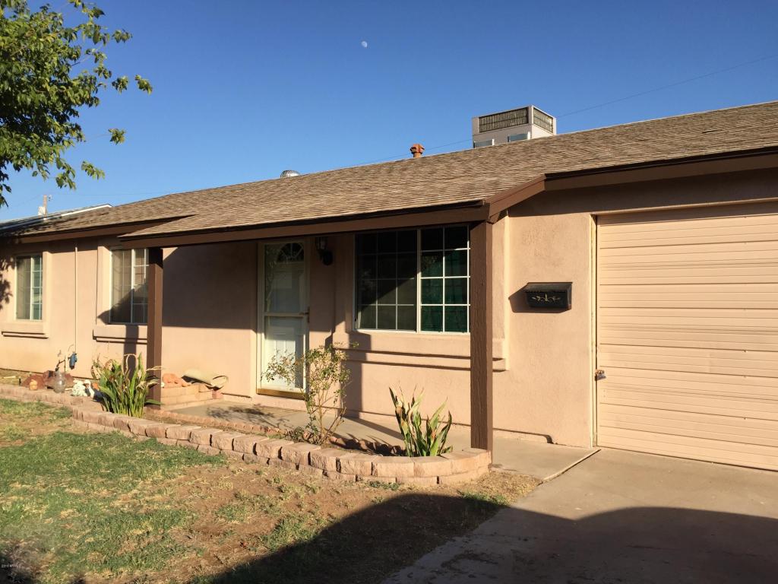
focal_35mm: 29
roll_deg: +0.1
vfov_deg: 48.2
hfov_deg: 61.7
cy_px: 292
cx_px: 389
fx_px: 652
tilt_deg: +0.3
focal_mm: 4.15
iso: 32
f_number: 2.2
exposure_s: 1/1799
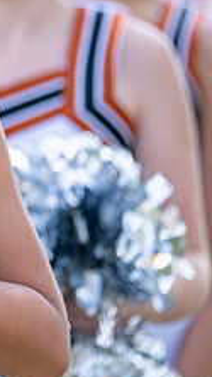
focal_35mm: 462
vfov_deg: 4.7
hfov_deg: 2.6
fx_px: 4614
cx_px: -246
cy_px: 48
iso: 250
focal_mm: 157
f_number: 2.8
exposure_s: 1/1000
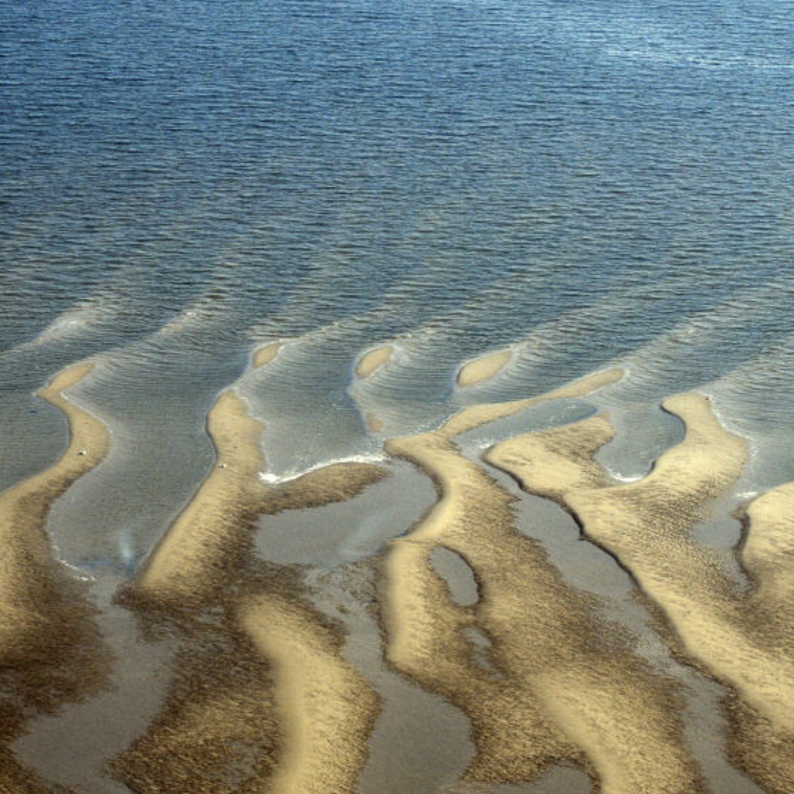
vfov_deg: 10.7
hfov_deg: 10.7
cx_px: 432
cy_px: 452
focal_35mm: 163
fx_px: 4230
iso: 400
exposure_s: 1/800
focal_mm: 70
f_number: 11
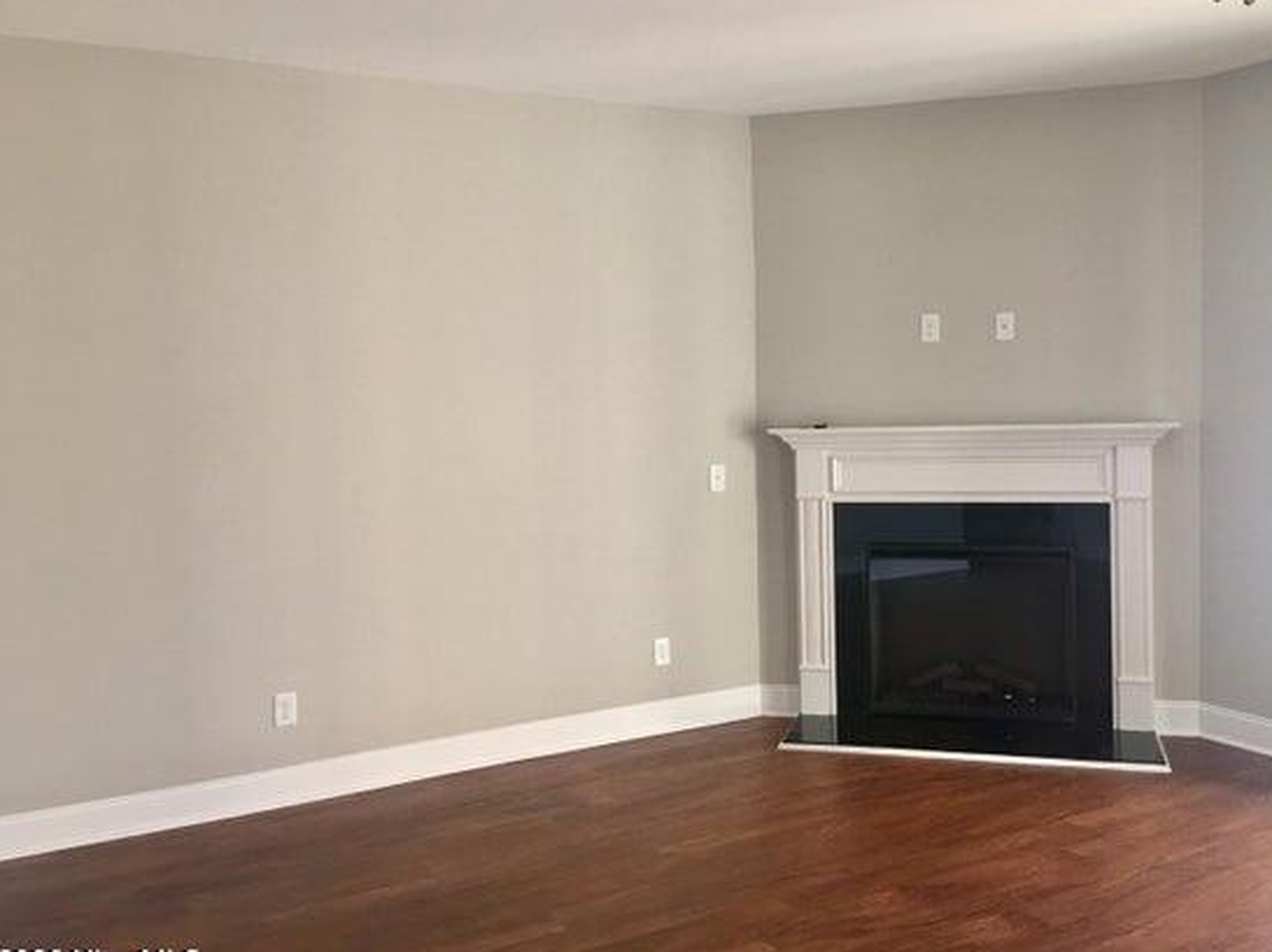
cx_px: 706
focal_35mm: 34
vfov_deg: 41.8
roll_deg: +1.0
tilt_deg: -2.8
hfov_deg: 53.9
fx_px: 1249
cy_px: 454
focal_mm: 4.15
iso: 40
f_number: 2.2
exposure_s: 1/15
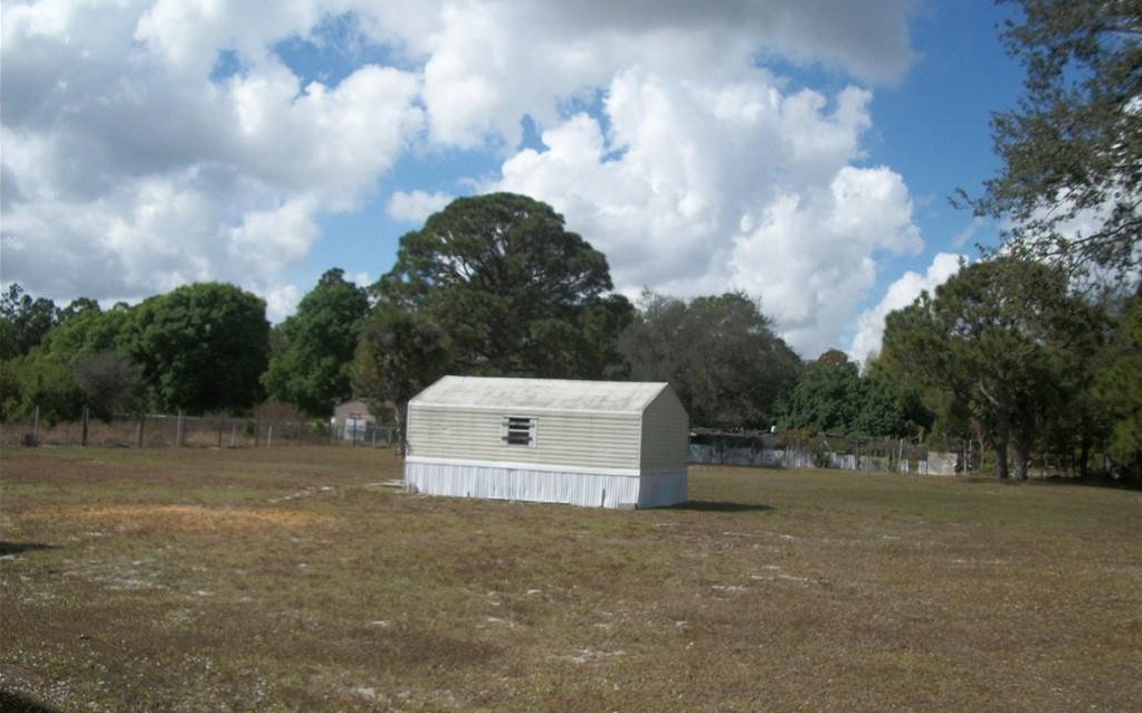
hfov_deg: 56.7
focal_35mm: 34
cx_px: 571
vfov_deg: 37.2
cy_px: 397
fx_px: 1058
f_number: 8.8
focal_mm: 5.7
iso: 80
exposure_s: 1/320
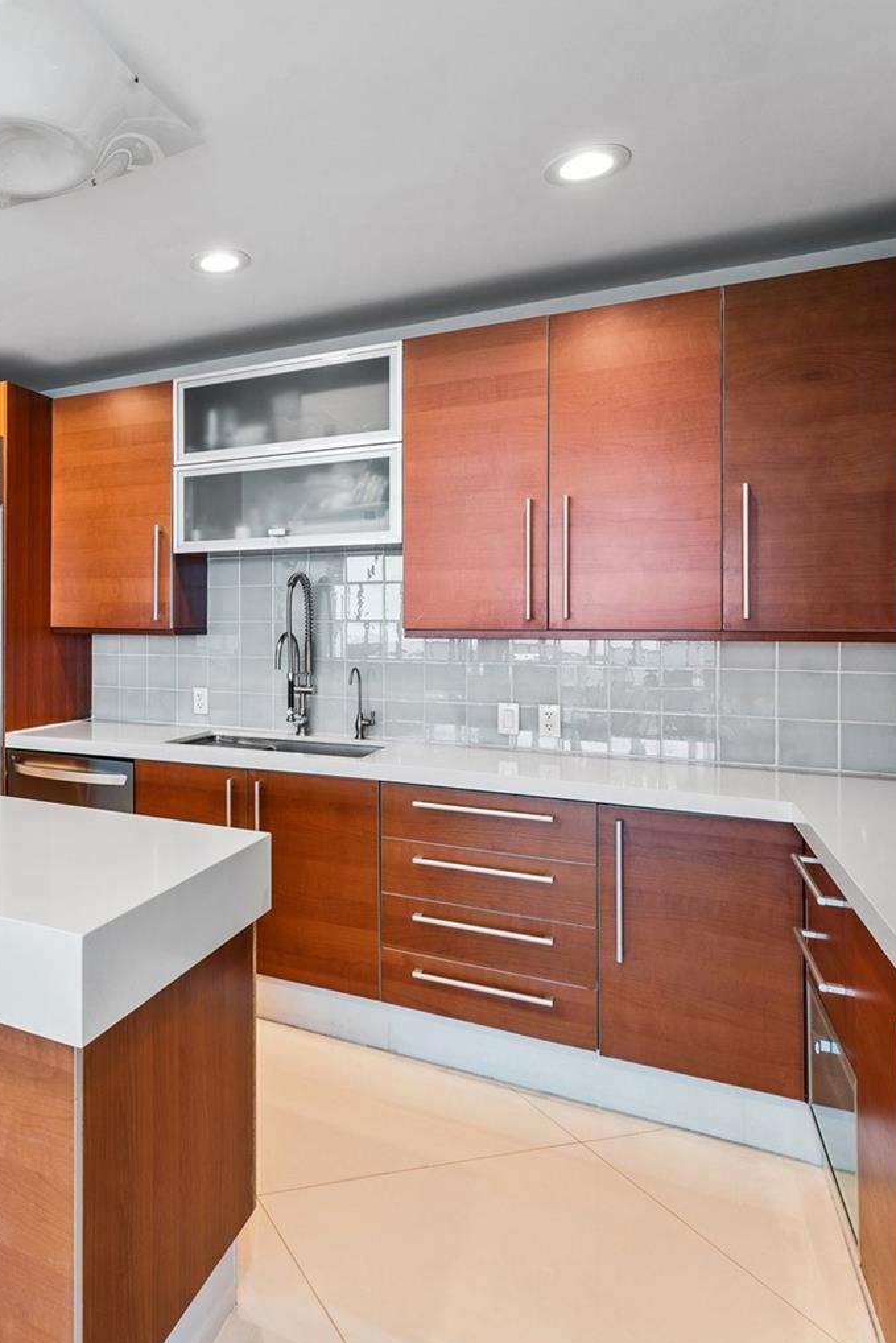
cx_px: 107
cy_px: 660
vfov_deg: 78.6
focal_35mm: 22
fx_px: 821
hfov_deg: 51.3
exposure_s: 1/1.25
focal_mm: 14
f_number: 8
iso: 200
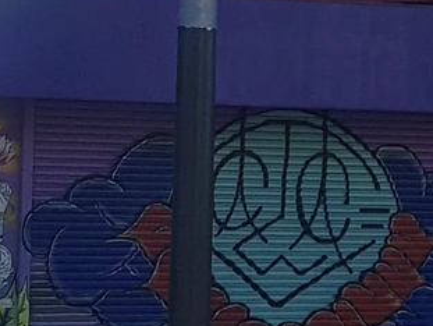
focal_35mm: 167
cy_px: 141
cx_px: 845
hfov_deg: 10.9
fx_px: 2091
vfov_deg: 8.9
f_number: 1.7
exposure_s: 1/1268
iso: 40
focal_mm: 4.2
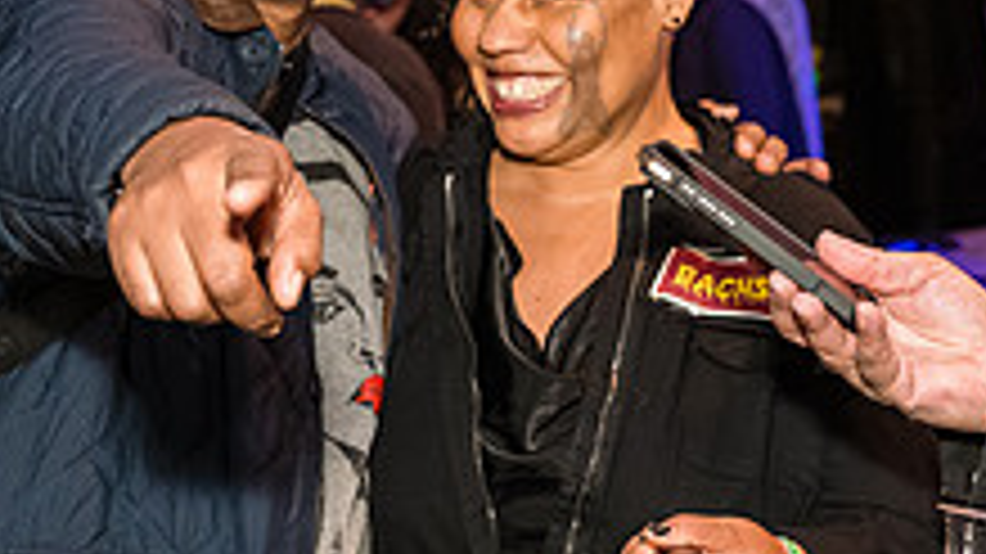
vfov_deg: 12.4
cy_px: 59
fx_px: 2535
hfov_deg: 22.0
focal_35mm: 97
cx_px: 581
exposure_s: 1/400
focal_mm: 35
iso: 10000
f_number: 3.5
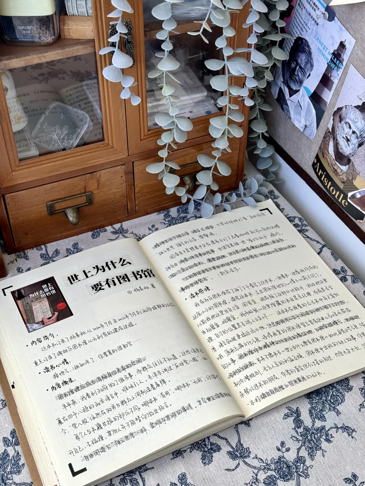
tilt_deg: -43.5
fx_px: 675
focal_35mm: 48
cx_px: 182
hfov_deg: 30.3
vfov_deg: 39.7
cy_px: 243
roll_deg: -0.7
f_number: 1.78
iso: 64
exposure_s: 1/412
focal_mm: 6.86
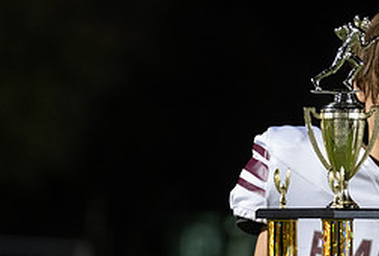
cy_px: 217
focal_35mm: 331
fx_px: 3497
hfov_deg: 6.2
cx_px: 404
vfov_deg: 4.2
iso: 4000
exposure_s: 1/320
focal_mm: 125
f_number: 3.5
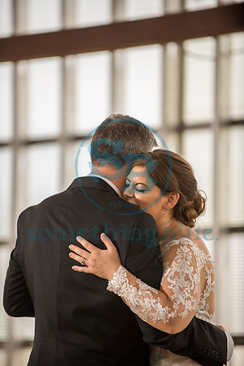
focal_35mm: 200
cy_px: 183
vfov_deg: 10.3
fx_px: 2033
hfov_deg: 6.9
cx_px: 122
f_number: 2.8
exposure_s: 1/250
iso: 200
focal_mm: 200
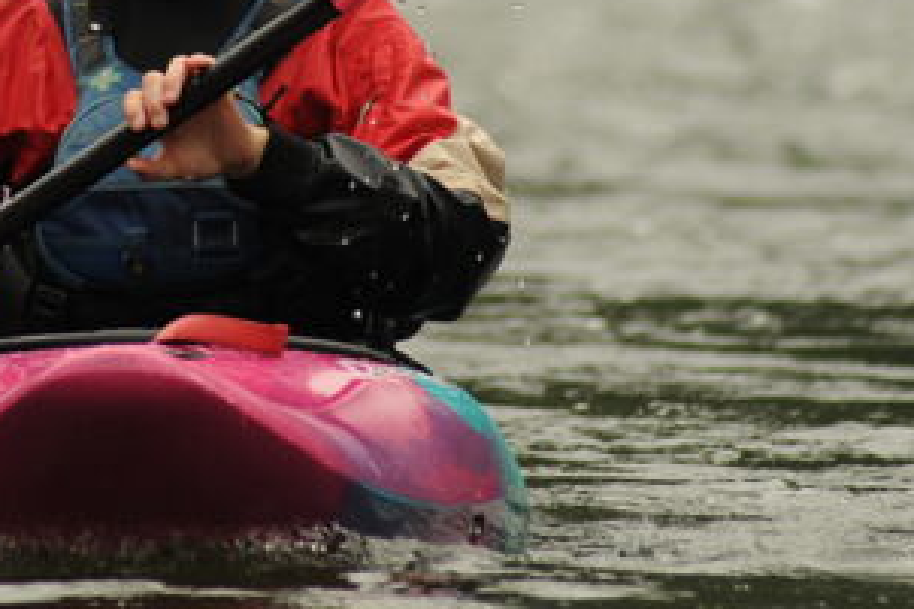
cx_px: 215
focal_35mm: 794
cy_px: 58
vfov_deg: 1.7
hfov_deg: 2.6
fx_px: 20147
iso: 400
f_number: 7.1
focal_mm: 300
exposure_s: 1/500
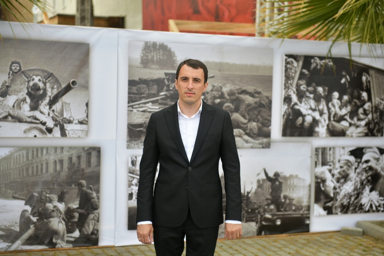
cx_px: 192
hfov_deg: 28.8
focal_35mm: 70
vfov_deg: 19.4
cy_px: 128
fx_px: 746
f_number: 4
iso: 250
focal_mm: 70
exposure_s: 1/800
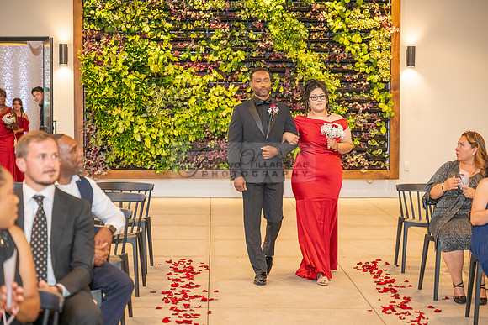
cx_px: 244
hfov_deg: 28.0
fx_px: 977
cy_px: 162
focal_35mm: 72
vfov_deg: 18.9
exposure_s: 1/200
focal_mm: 70
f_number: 2.8
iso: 1000
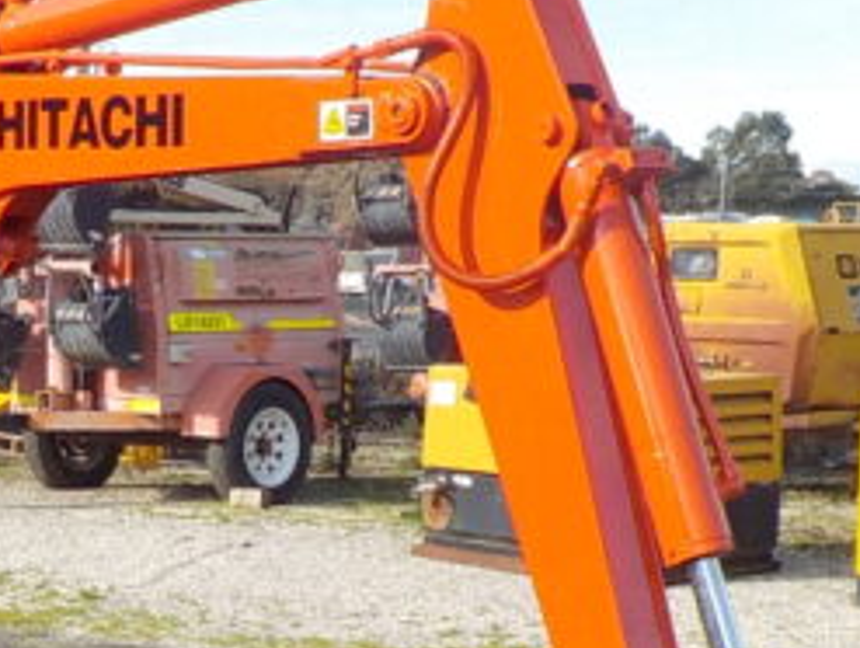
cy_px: 627
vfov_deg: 15.1
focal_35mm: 97
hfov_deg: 19.8
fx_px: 2413
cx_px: 66
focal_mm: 4.1
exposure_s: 1/640
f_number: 3.3
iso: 125
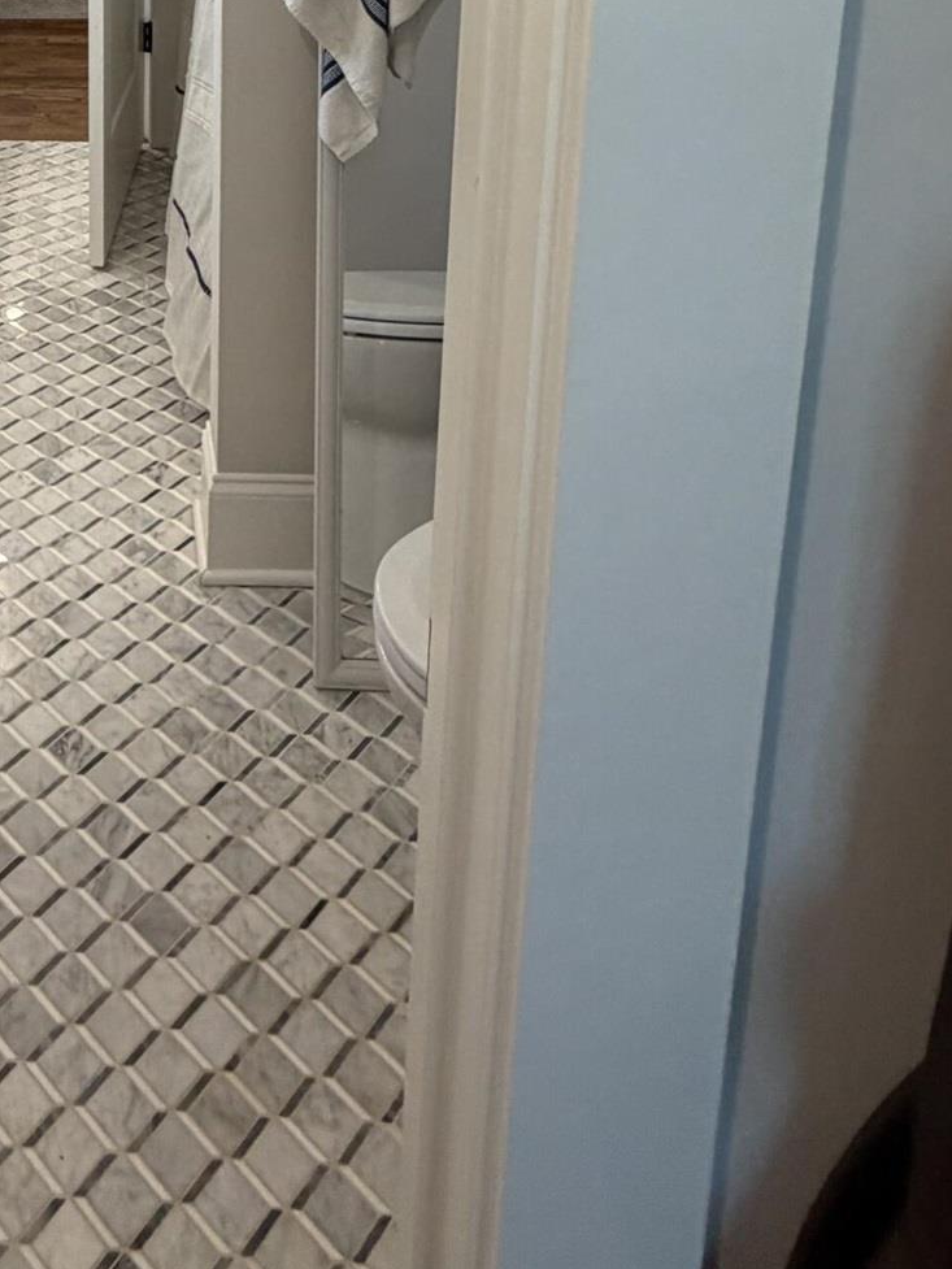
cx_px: 18
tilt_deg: -9.5
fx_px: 1210
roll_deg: +0.6
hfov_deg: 38.5
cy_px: -152
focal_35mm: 33
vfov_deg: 42.4
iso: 160
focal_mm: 2.22
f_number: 2.2
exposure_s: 1/120
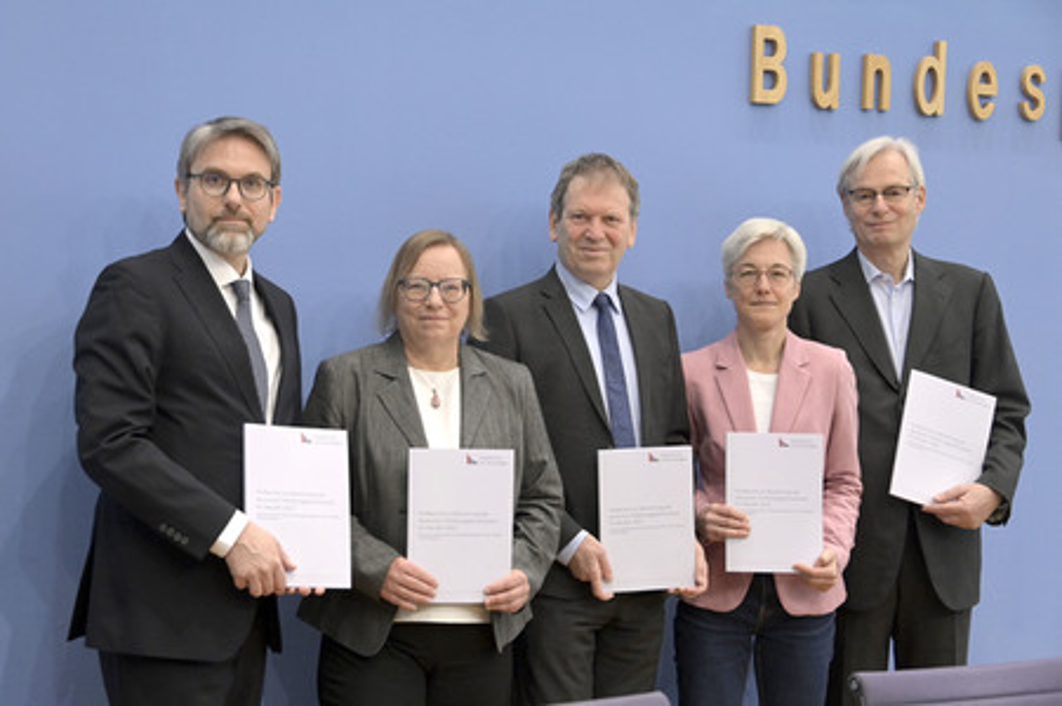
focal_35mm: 72
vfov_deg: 18.9
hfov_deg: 28.1
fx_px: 2122
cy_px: 353
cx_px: 531
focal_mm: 72
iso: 3200
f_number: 5.6
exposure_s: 1/400
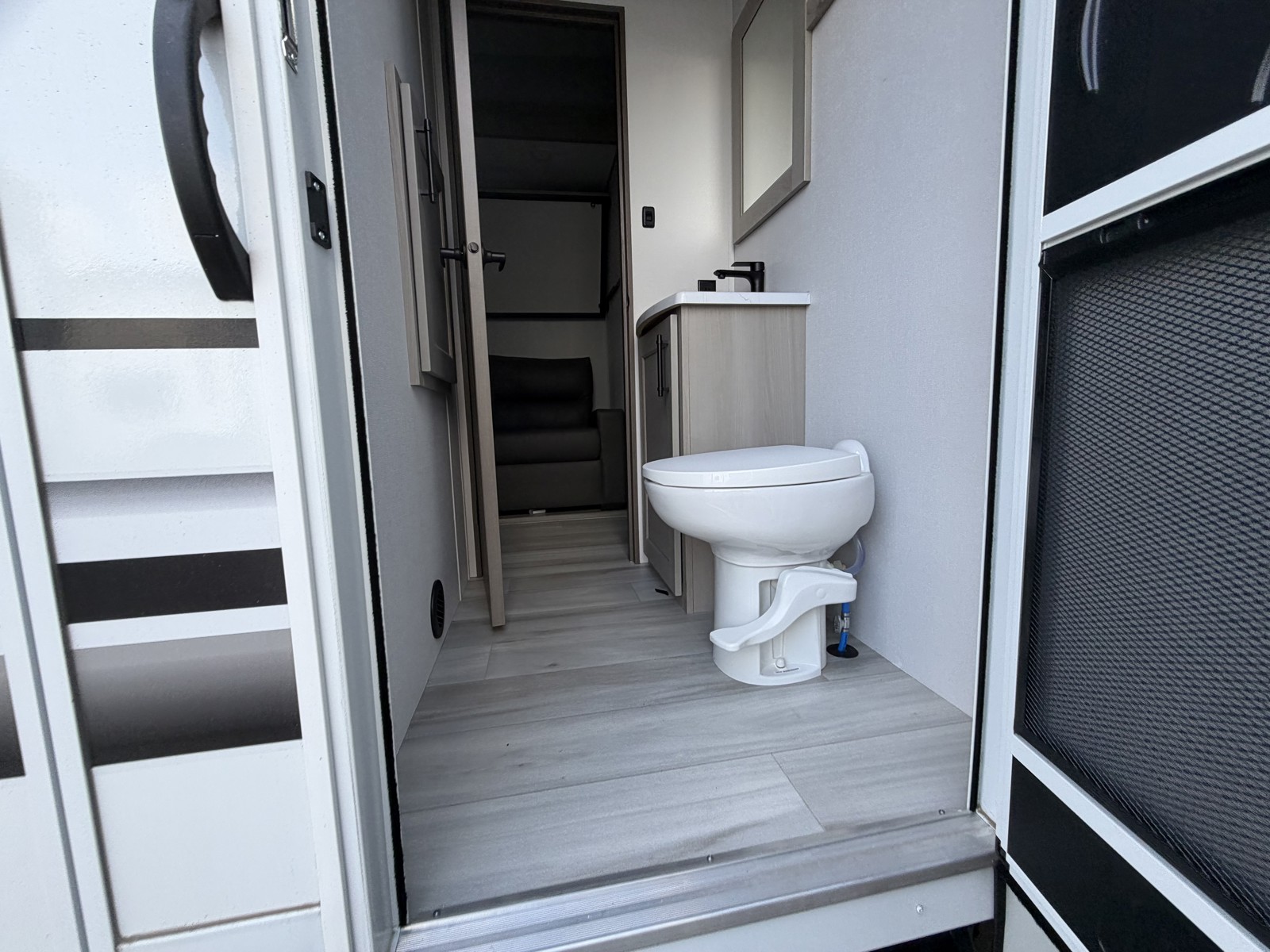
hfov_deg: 102.1
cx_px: 635
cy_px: 476
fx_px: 514
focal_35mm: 14
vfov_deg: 85.7
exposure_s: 1/169
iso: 40
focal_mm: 2.22
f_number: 2.2
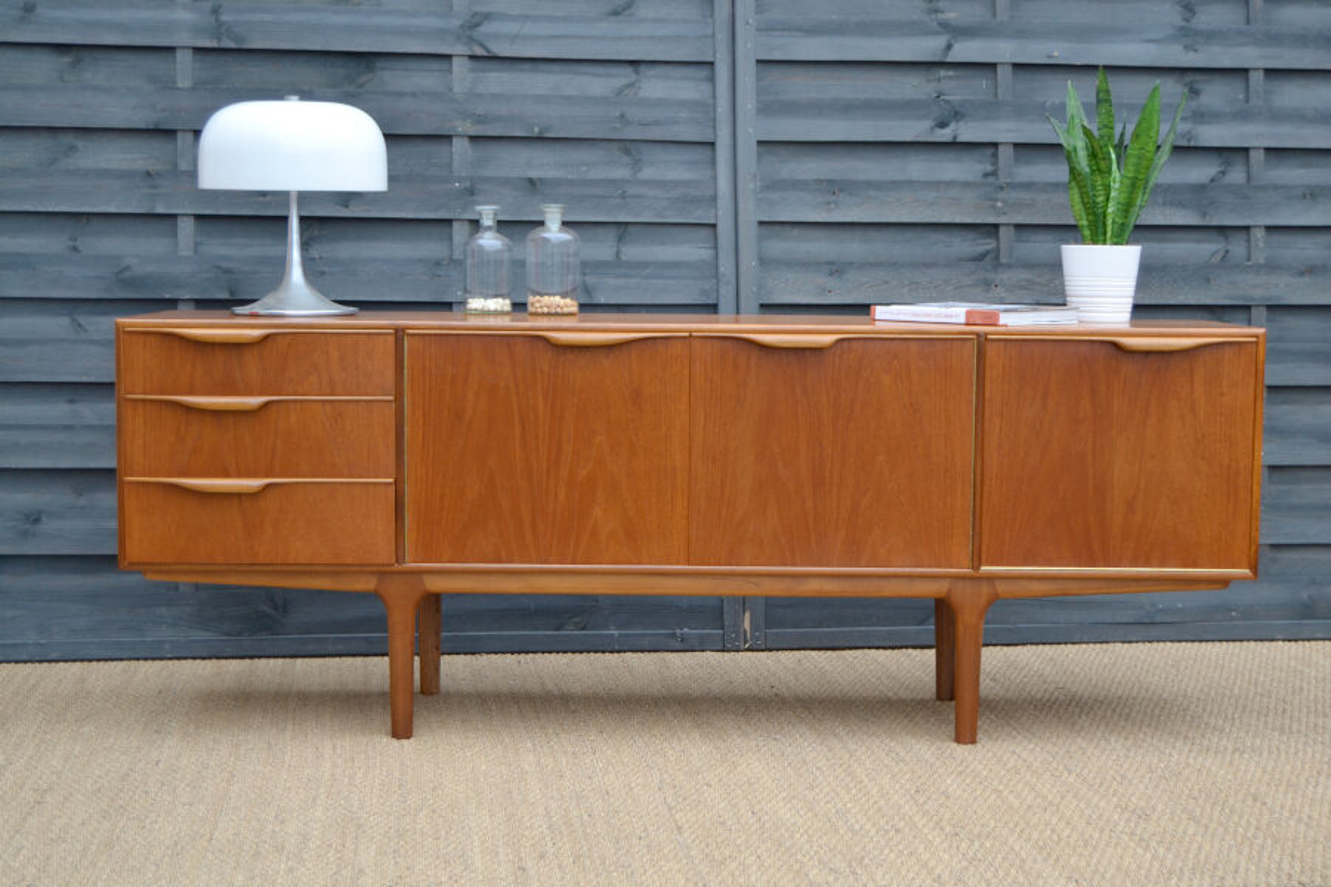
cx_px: 666
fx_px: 2107
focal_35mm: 57
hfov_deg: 35.1
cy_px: 444
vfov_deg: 23.8
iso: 250
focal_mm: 38
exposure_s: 1/125
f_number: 4.8
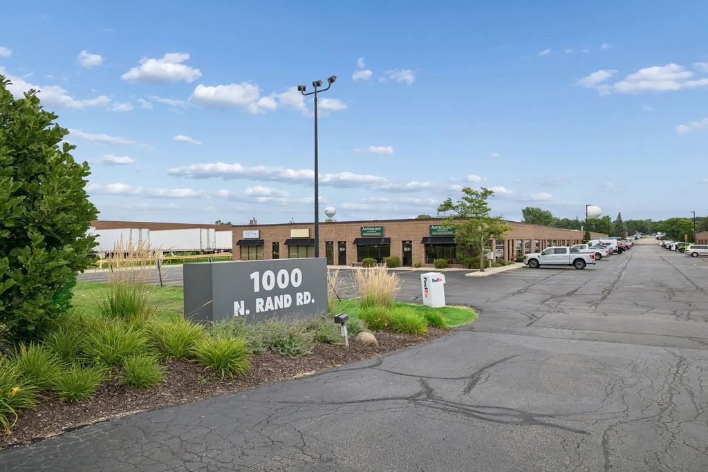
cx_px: 354
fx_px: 472
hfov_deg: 73.7
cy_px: 236
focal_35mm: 24
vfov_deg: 53.1
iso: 200
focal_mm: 24
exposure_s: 1/800
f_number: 6.3
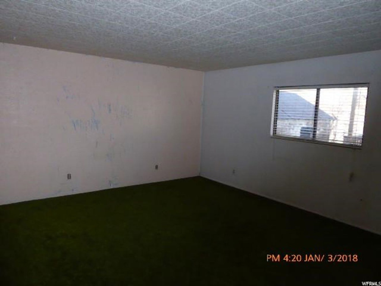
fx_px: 275
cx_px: 190
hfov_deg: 69.4
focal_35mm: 25
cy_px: 143
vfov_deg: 54.9
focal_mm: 4.3
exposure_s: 1/250
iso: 800
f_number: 3.3
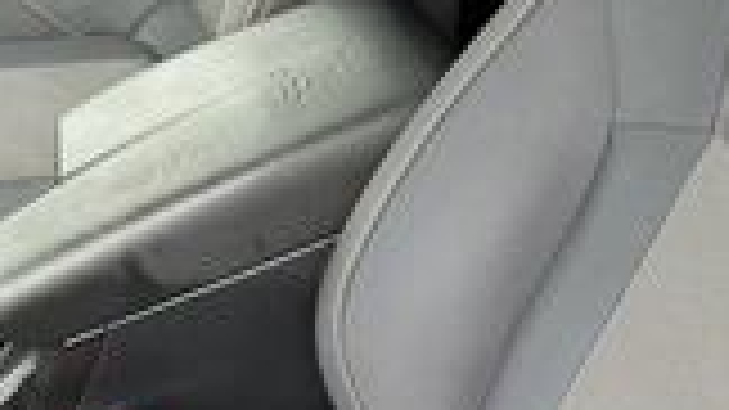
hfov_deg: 26.9
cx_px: 522
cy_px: 63
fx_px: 1507
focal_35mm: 78
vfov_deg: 15.3
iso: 100
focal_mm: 3
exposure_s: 1/60
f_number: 1.8
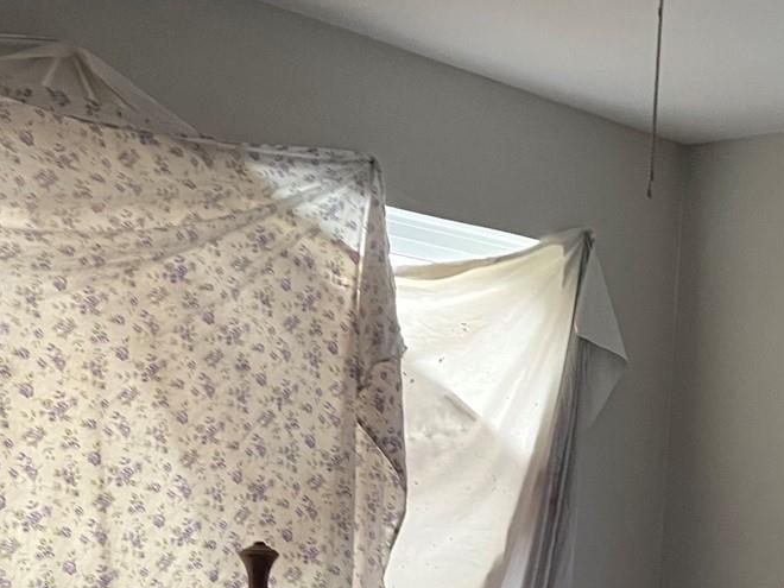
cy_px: 589
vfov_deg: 22.4
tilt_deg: -4.5
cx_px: 606
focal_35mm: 63
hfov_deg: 30.1
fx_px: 1427
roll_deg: -3.1
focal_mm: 5.1
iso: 320
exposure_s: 1/60
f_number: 1.6
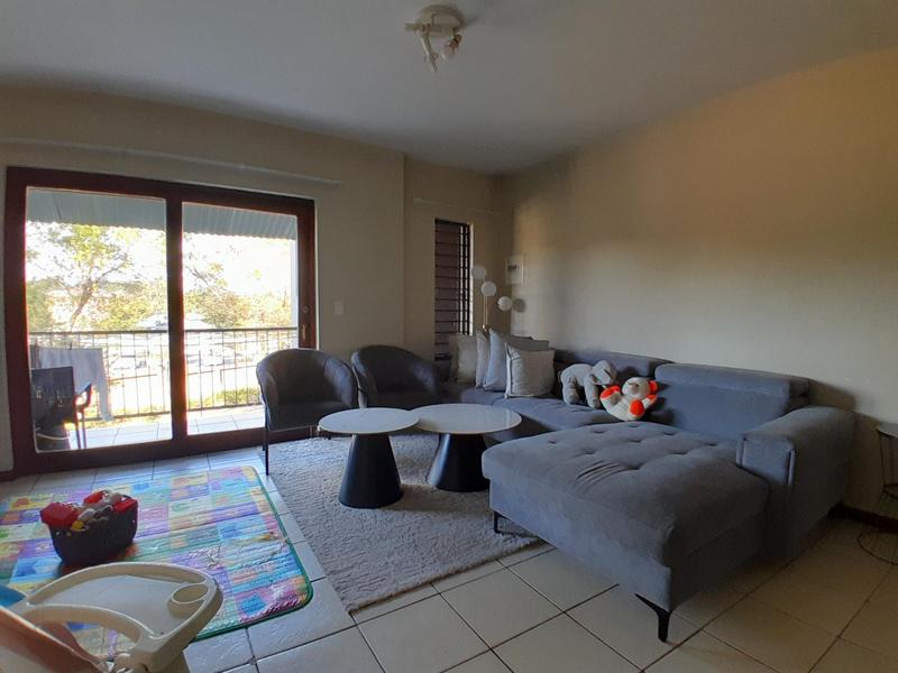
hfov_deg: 91.0
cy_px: 336
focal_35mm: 17
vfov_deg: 74.7
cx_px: 449
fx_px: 441
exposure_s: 1/50
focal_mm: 1.46
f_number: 2.2
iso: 160
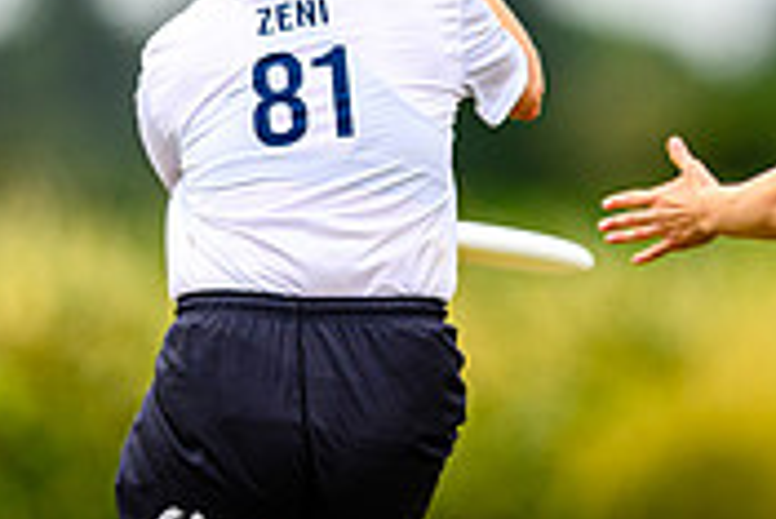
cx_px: 776
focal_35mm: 1699
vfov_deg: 0.8
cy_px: 373
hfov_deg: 1.2
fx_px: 36652
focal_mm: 400
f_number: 3.2
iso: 100
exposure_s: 1/1000
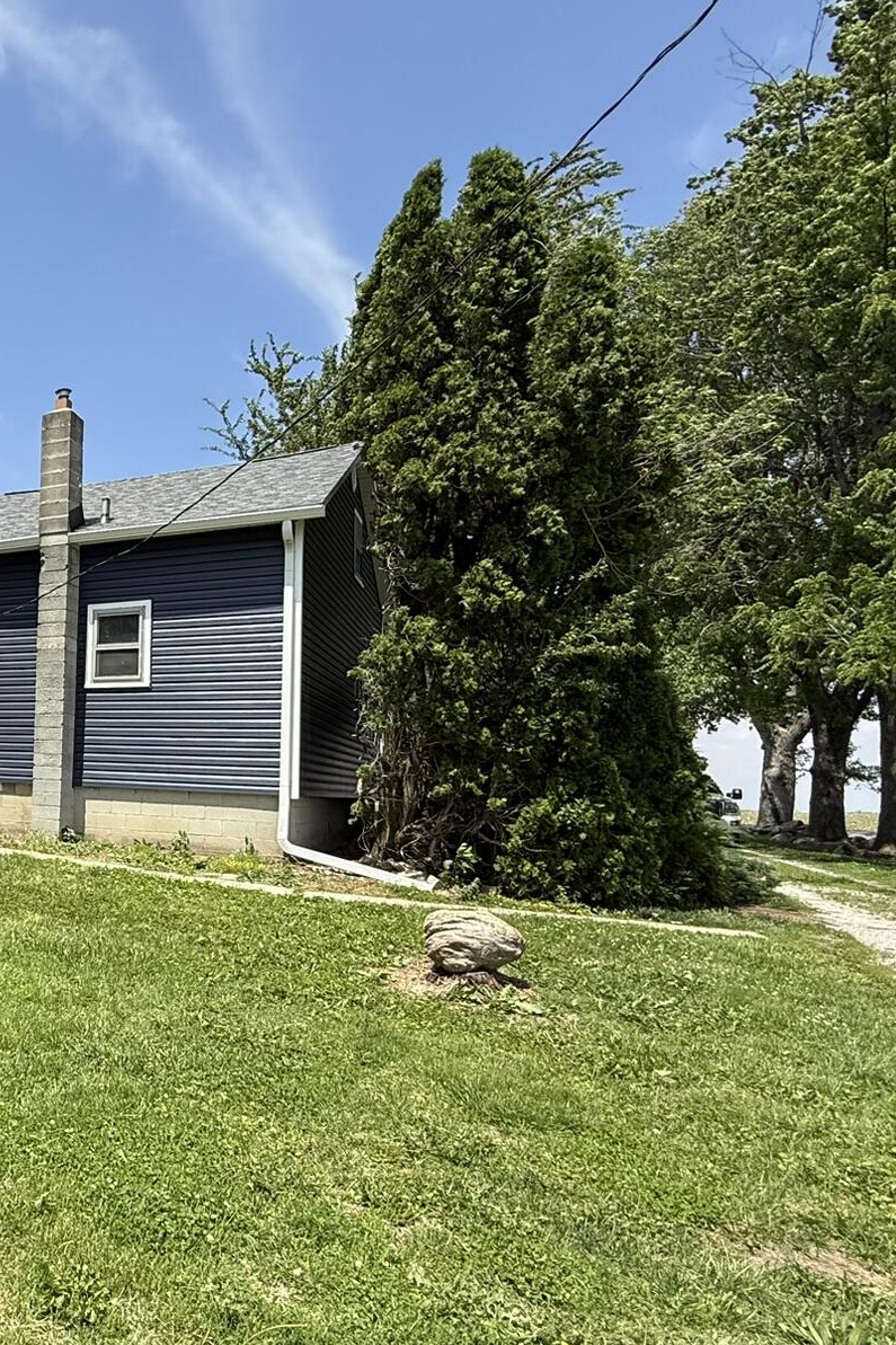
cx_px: -68
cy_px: 723
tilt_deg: +5.0
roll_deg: -1.8
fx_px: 934
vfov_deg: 71.4
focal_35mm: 25
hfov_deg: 41.8
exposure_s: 1/1613
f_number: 2.2
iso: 50
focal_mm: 2.22
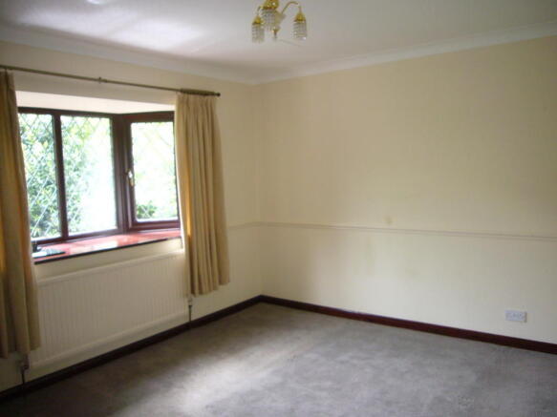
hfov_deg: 63.5
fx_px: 450
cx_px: 278
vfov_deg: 49.7
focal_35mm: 28
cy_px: 208
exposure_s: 1/30
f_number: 2.8
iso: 160
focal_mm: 4.6
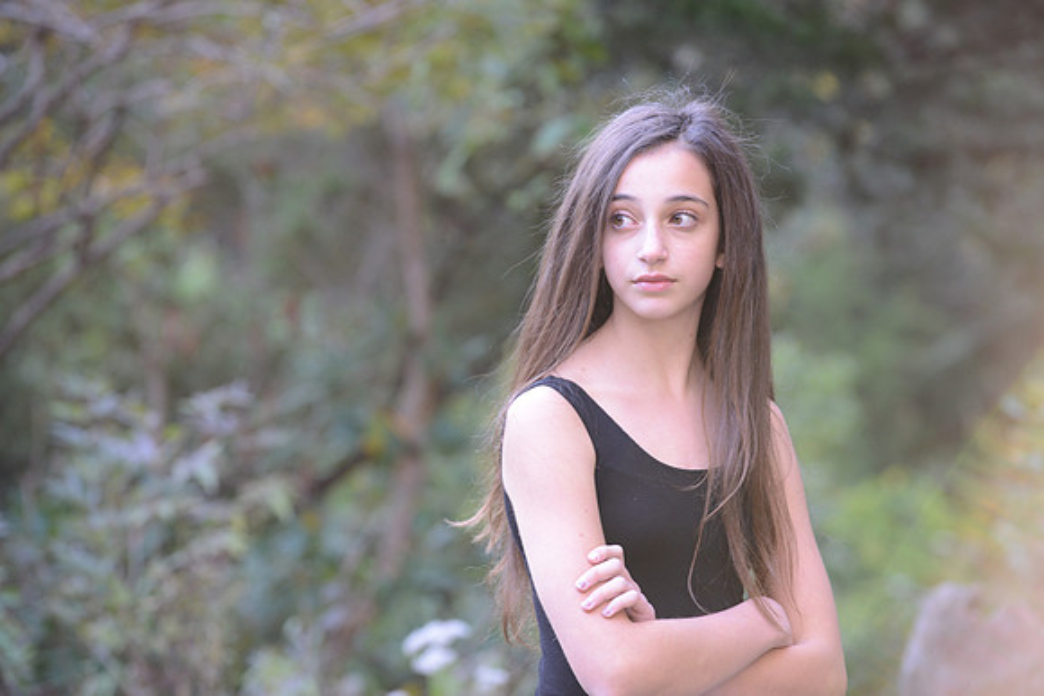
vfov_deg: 10.2
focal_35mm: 135
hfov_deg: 15.2
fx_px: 3916
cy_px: 348
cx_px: 522
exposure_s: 1/60
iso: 640
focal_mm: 135
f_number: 5
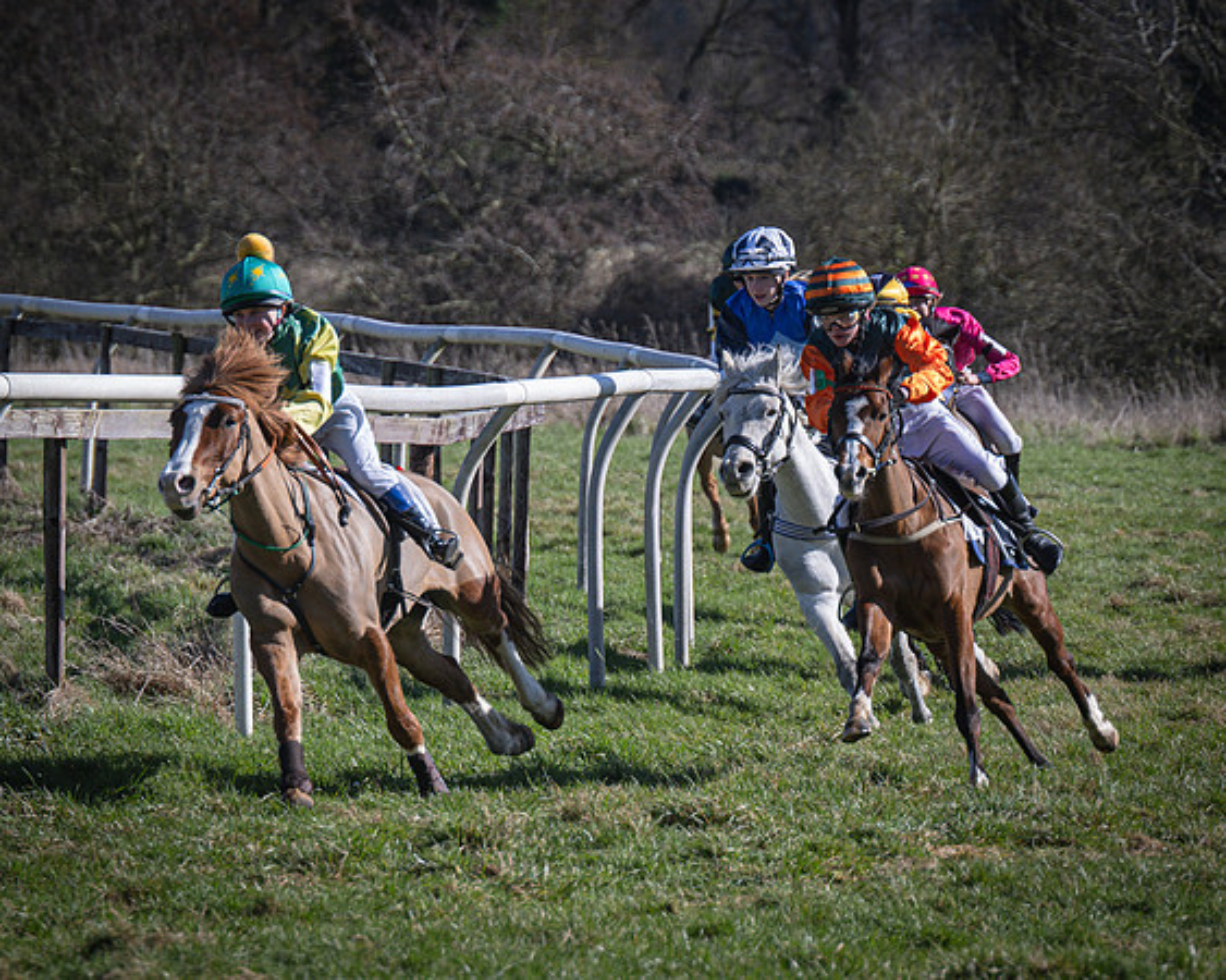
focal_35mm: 352
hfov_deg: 5.5
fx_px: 12756
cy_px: 461
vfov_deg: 4.4
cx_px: 243
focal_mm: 140
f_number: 4
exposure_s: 1/1000
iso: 125
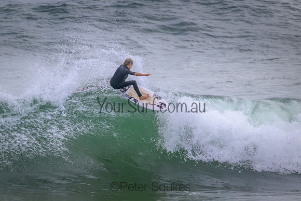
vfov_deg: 1.7
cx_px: 150
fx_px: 6690
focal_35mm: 800
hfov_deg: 2.6
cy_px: 100
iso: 3200
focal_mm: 800
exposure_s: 1/2000
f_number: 11
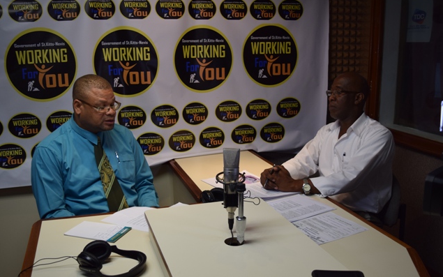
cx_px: 222
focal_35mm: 37
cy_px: 141
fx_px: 447
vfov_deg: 34.4
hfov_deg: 52.7
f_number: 4.5
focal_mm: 24
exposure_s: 1/80
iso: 400
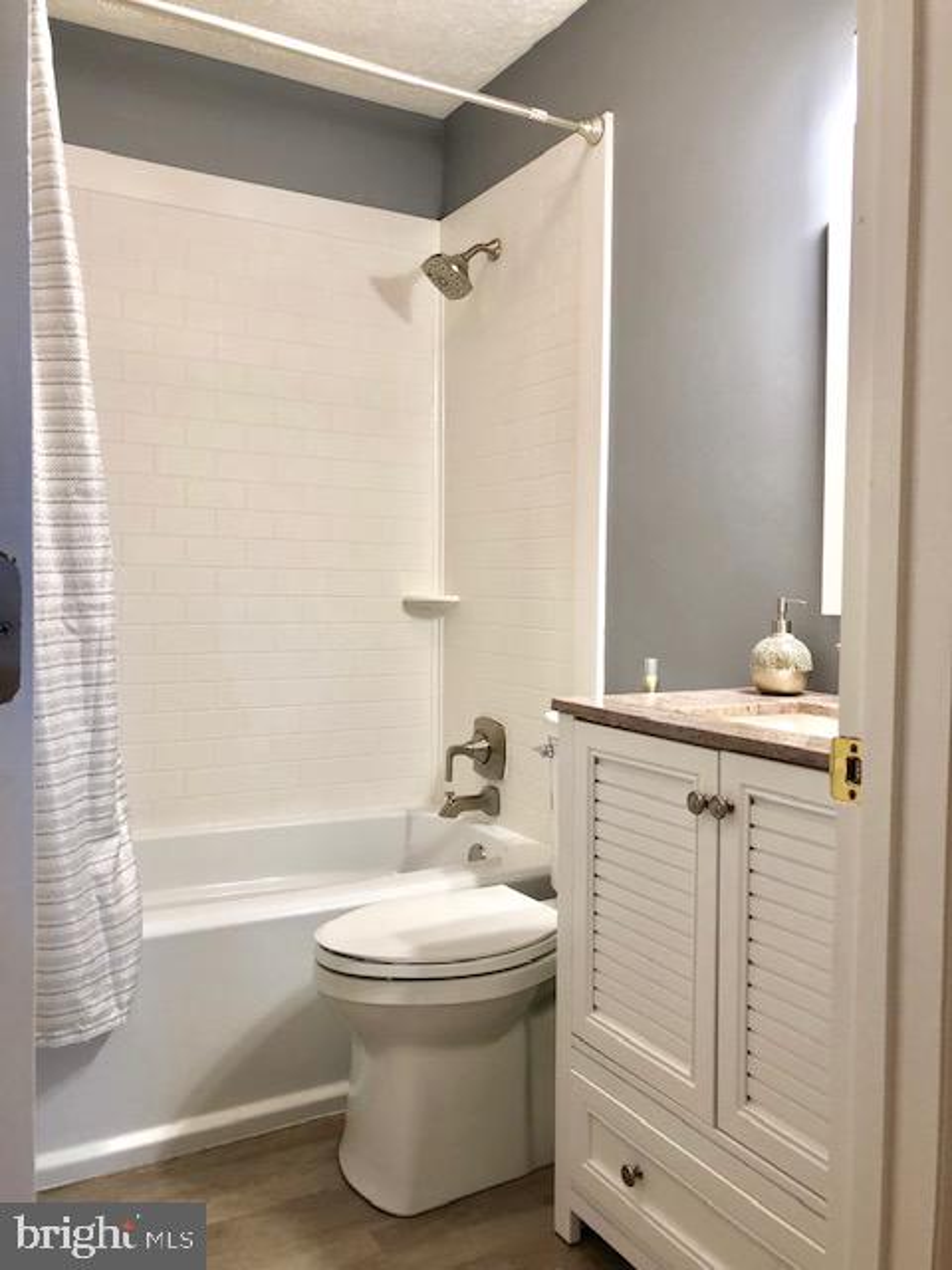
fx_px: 1027
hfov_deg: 49.7
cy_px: 635
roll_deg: -0.5
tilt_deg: -1.5
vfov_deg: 63.4
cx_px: 476
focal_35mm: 28
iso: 40
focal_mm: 3.99
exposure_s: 1/30
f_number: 1.8
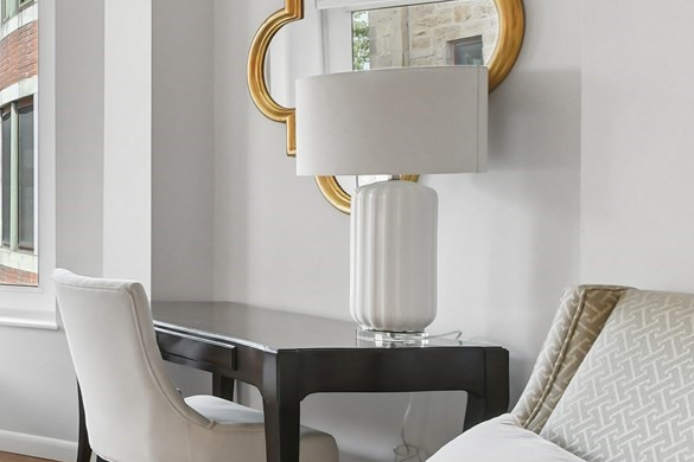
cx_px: -400
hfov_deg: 26.2
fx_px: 945
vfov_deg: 27.5
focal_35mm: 49
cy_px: 239
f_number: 9
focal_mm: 14
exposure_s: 1/15
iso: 640
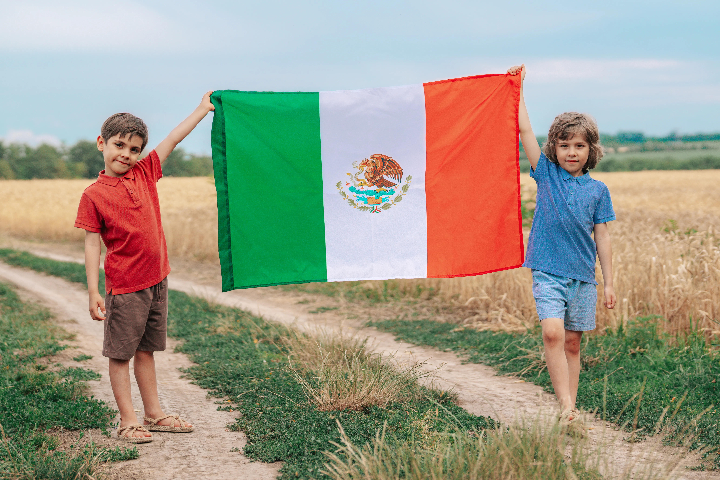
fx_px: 1500
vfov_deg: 18.2
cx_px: 360
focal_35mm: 75
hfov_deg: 27.0
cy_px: 240
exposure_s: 1/4000
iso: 250
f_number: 1.8
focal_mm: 50
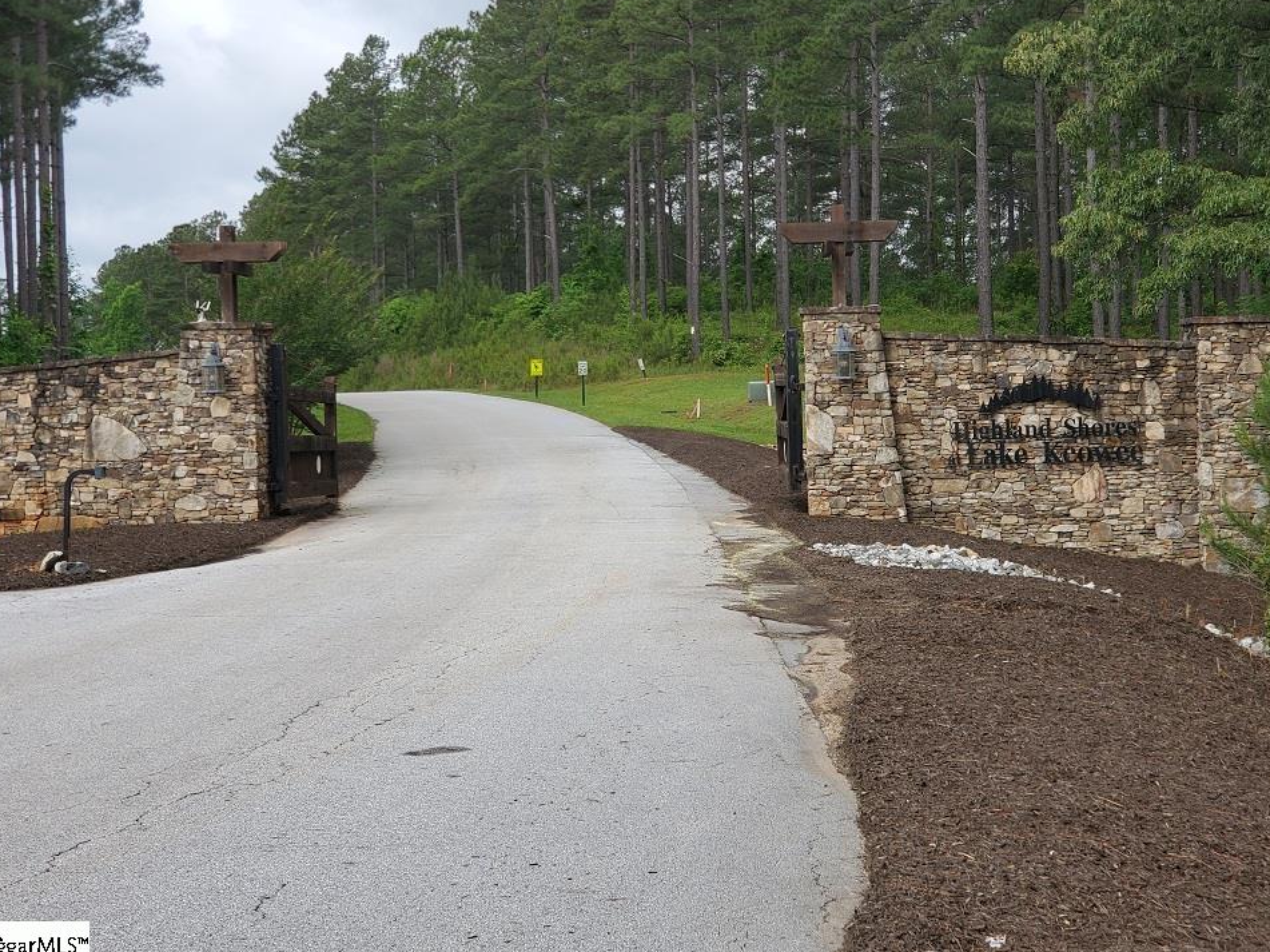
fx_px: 2054
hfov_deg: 34.4
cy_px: 449
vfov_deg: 26.1
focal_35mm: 56
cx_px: 650
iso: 50
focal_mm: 6
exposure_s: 1/496
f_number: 2.4
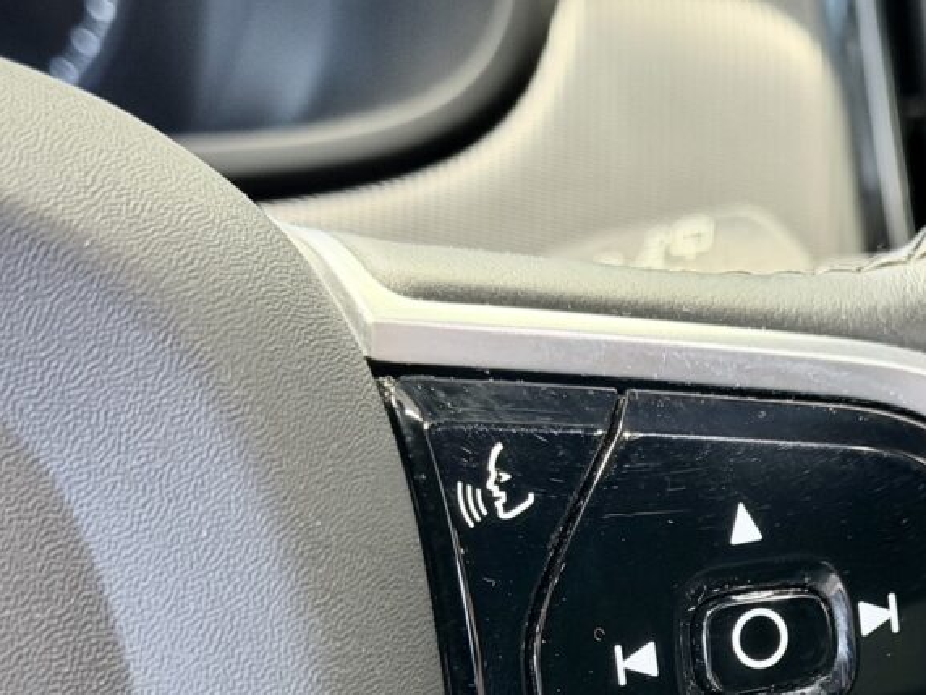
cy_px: 619
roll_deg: -4.8
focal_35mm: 86
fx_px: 2301
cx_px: 722
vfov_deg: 16.9
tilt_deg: -24.3
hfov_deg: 22.5
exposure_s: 1/33
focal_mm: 6.76
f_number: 1.78
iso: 500
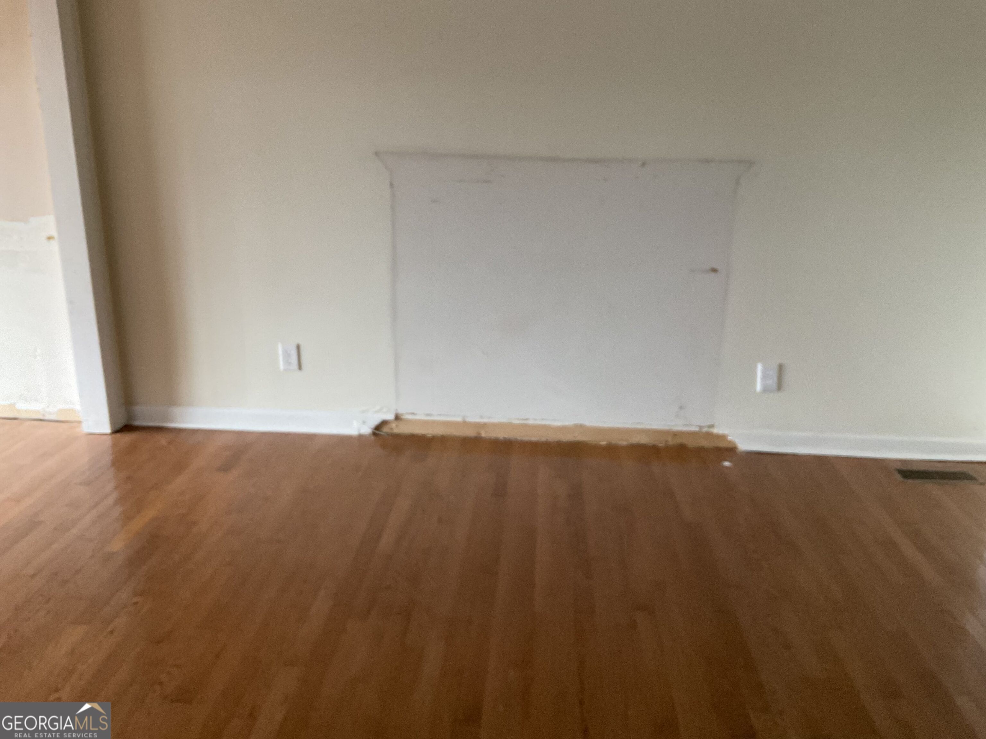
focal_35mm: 29
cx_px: 493
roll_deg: -0.9
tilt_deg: -16.7
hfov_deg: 61.7
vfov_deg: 48.2
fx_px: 826
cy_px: 370
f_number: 1.8
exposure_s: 1/60
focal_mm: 3
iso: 160
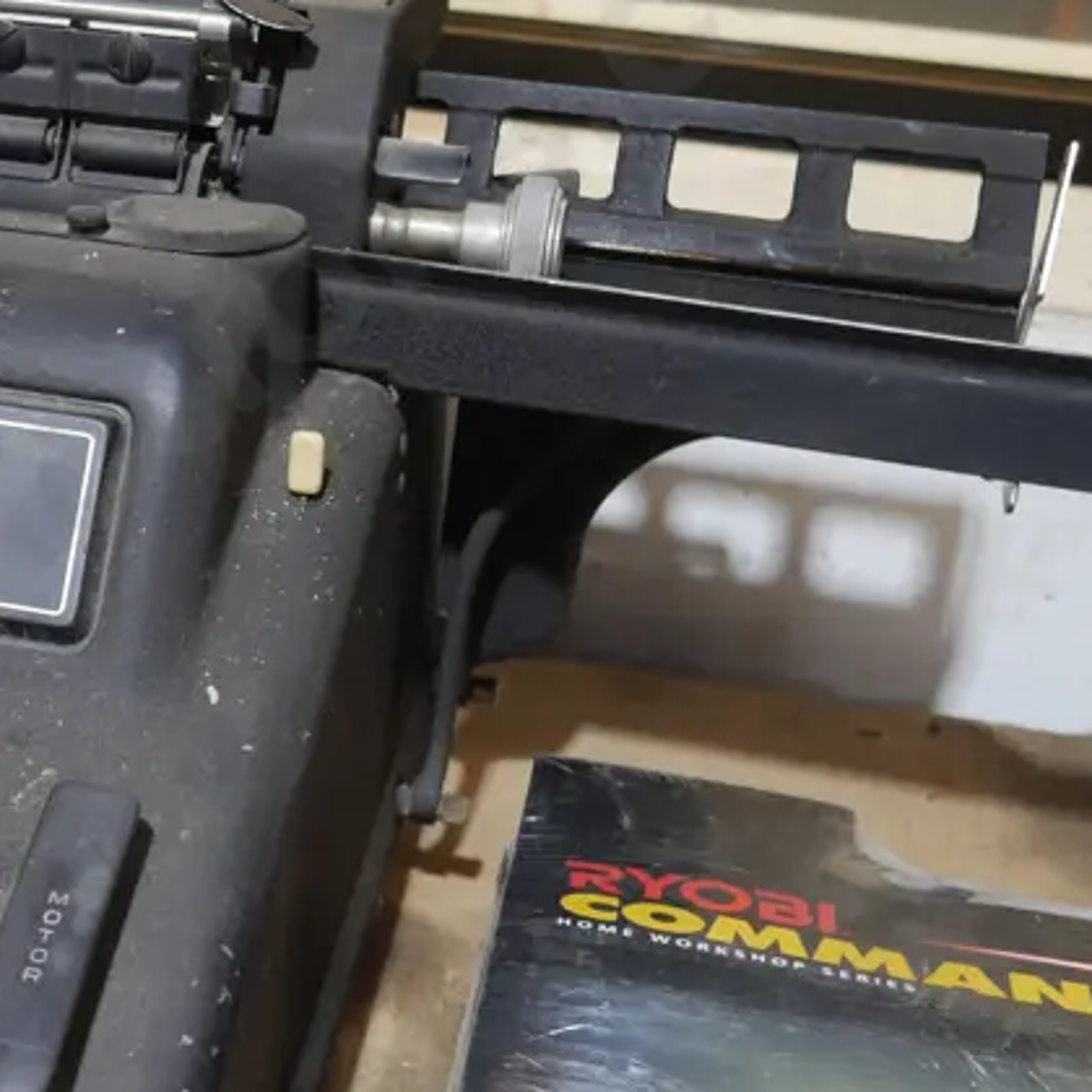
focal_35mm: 69
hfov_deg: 23.9
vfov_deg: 25.0
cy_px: 532
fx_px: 2463
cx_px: -8
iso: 1000
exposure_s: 1/60
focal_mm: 16
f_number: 3.6
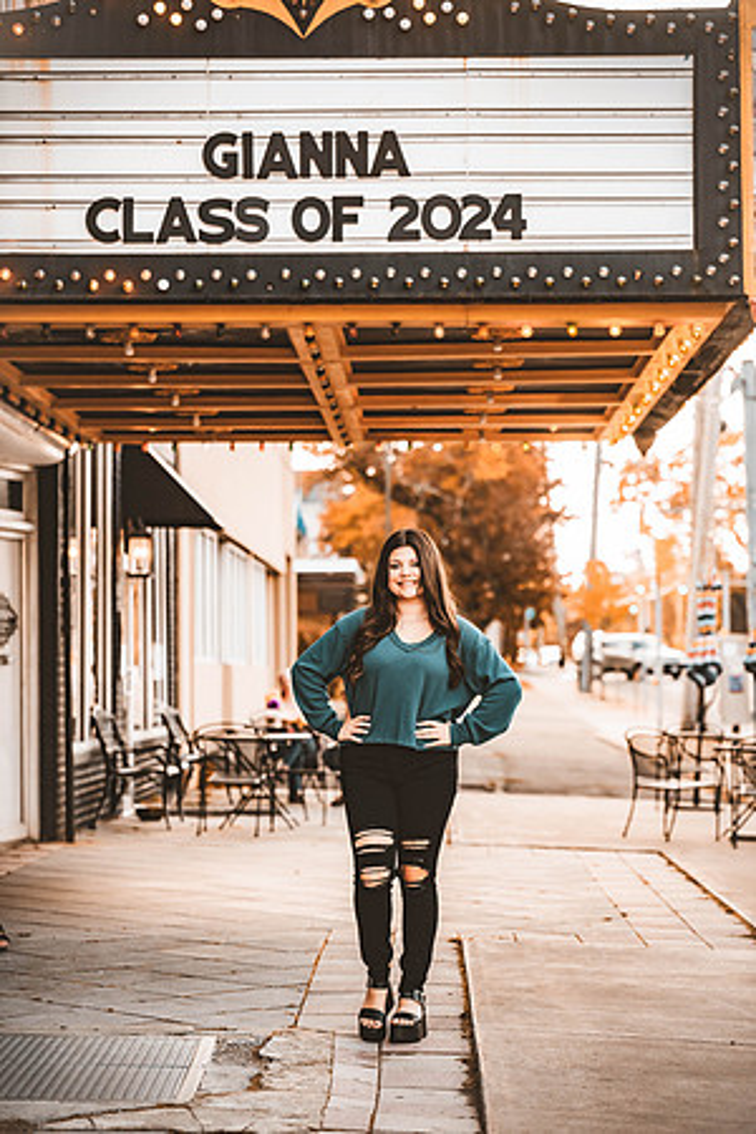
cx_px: 378
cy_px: 567
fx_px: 2709
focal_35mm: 86
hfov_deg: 15.9
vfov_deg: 23.6
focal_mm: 86
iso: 1600
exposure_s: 1/2500
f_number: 2.8
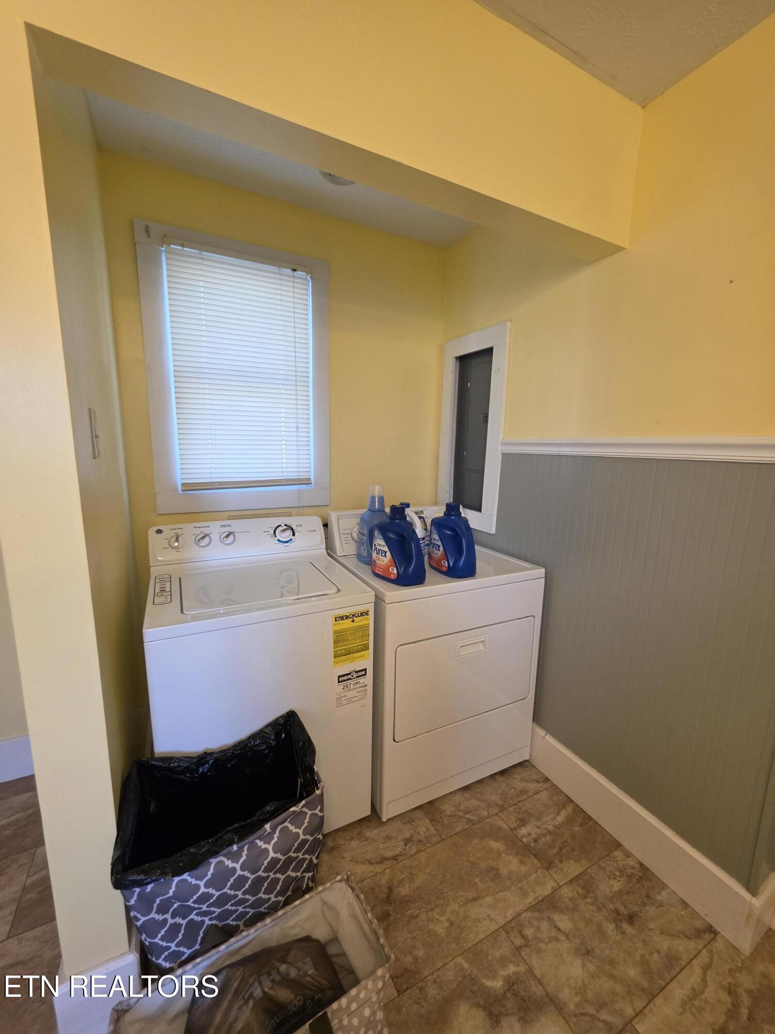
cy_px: 517
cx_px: 388
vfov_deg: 106.2
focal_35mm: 13
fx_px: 388
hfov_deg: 89.9
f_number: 1.9
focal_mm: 2.2
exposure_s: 1/120
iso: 200
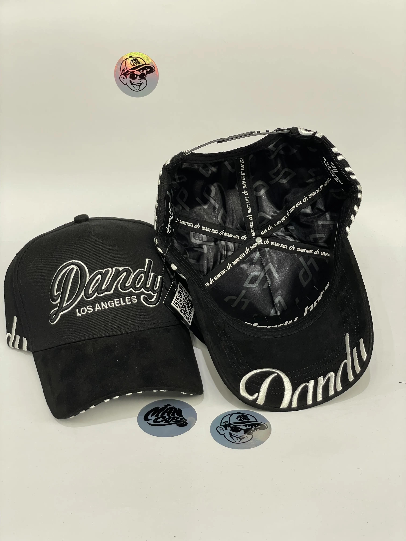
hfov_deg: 28.0
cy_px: 270
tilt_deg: -27.0
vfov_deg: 36.8
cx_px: 203
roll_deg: +1.9
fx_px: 813
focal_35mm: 52
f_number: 2
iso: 250
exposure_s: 1/40
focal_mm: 6
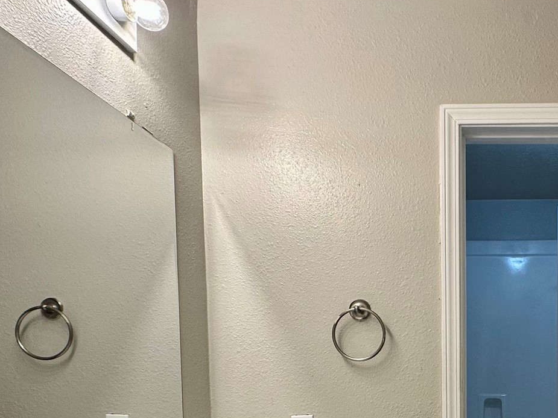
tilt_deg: -3.4
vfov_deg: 40.5
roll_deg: +0.3
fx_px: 500
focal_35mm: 31
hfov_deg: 52.1
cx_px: 492
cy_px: 406
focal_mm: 2.22
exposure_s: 1/120
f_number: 2.2
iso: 100
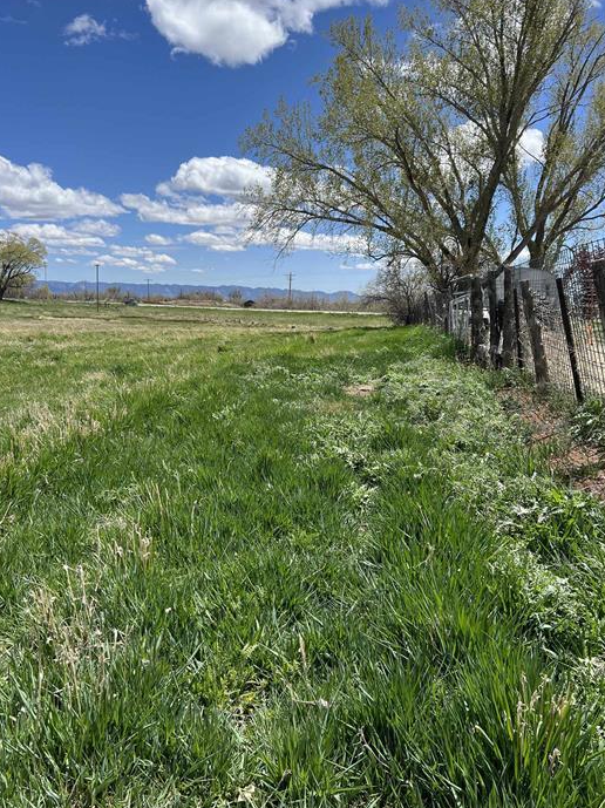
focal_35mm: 29
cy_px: 382
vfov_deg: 61.6
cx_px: 273
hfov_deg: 48.1
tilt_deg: -5.3
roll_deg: -1.1
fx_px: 676
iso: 50
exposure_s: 1/4115
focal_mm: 5.7
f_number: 1.5
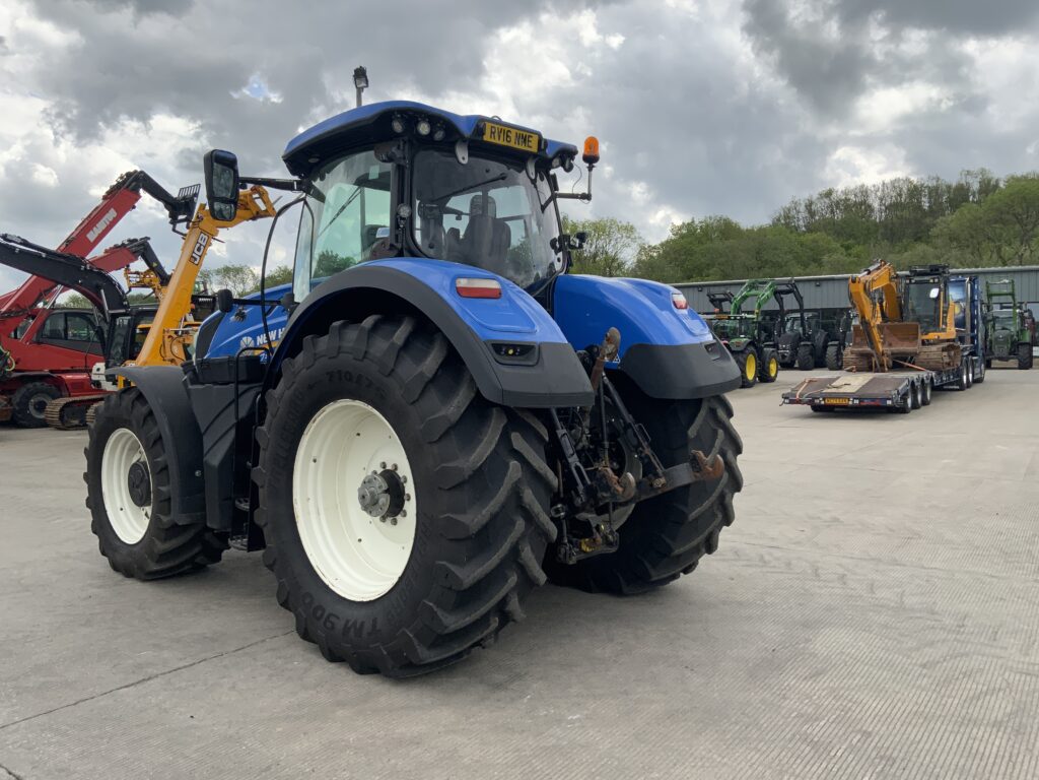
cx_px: 520
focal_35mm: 29
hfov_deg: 61.7
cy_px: 390
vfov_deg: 48.2
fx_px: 870
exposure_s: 1/997
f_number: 1.8
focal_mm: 3
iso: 16
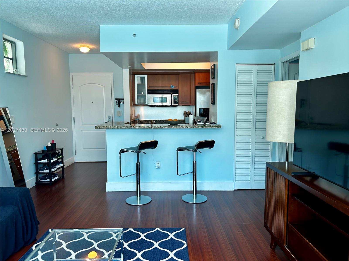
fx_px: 262
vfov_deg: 53.1
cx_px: 174
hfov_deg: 67.3
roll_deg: +0.7
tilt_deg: -5.7
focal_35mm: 26
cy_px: 130
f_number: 1.5
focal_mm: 5.7
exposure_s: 1/120
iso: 50
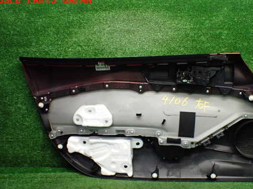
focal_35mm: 38
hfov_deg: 48.6
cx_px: 155
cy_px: 113
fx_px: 278
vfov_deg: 37.5
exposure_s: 1/125
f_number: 2.3
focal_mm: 5.4
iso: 640
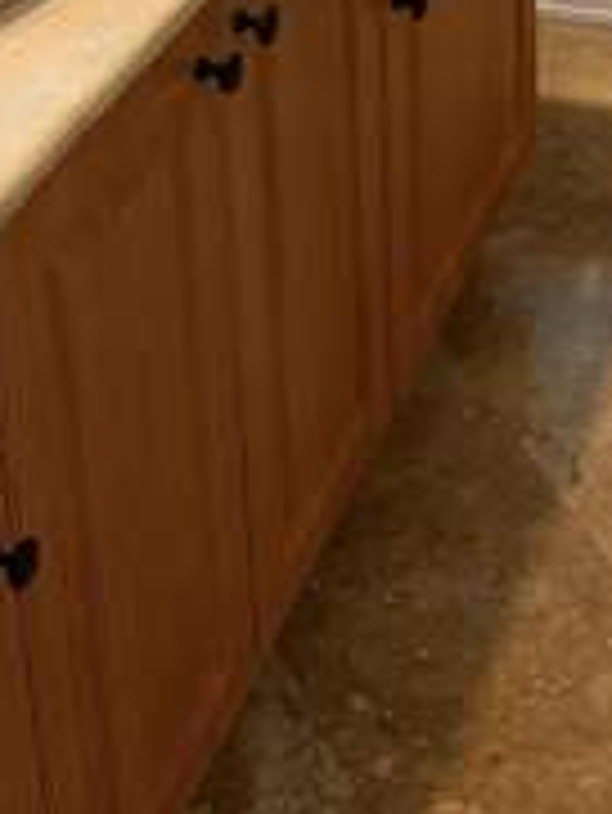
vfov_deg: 20.4
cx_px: 752
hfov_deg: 16.6
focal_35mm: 85
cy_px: -333
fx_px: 2001
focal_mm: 6.76
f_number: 1.78
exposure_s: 1/60
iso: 250
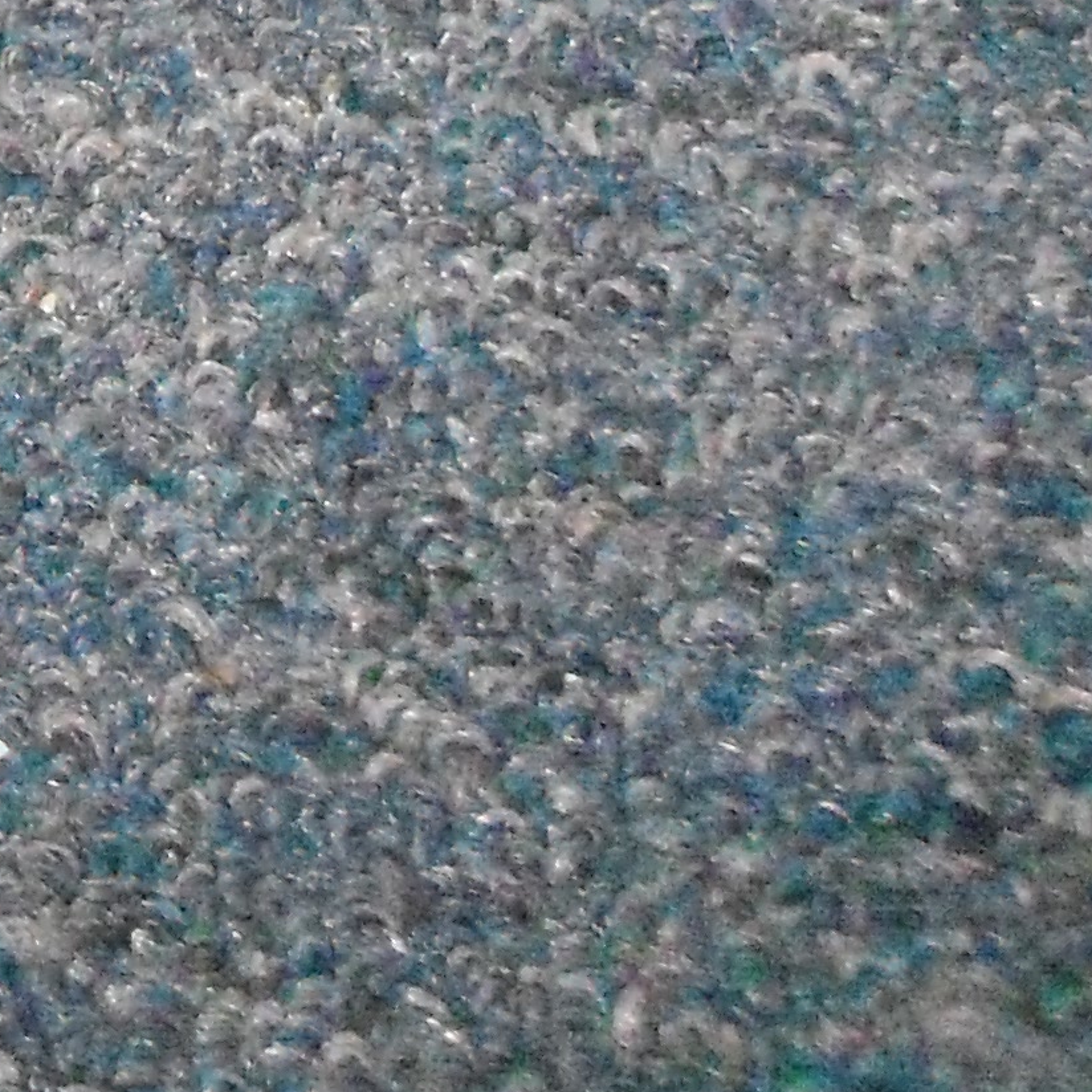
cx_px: -1250
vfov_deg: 11.0
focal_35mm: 149
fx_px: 5318
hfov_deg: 10.5
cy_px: -844
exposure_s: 1/500
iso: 800
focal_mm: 6.3
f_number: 3
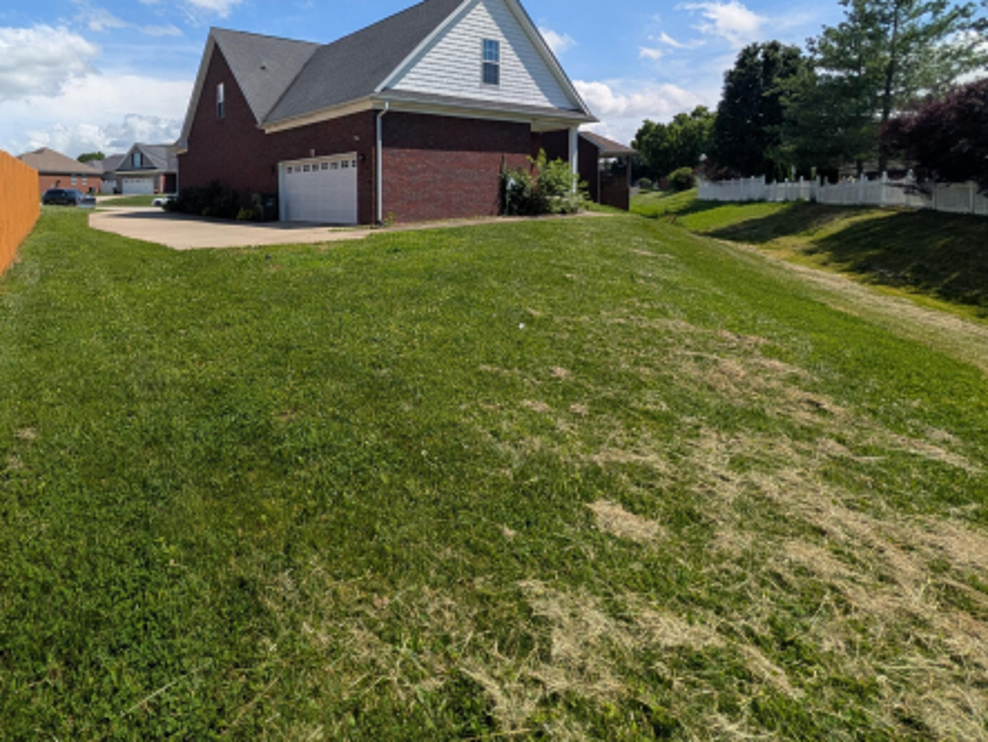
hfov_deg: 84.2
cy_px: 238
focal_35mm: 18
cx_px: 317
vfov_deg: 69.3
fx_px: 514
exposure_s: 1/3663
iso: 55
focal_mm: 2.02
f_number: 1.7
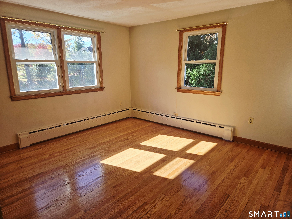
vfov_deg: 58.9
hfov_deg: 73.9
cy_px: 110
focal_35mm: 23
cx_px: 146
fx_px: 194
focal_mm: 5.4
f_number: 1.8
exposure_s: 1/370
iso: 25
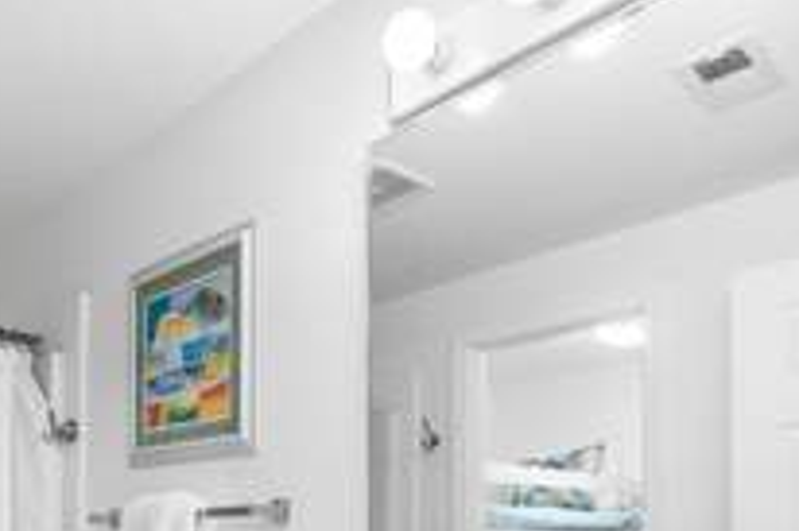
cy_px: 568
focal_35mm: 35
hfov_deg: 52.5
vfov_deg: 33.5
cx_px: 217
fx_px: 776
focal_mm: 15
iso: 200
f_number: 8
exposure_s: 1/10
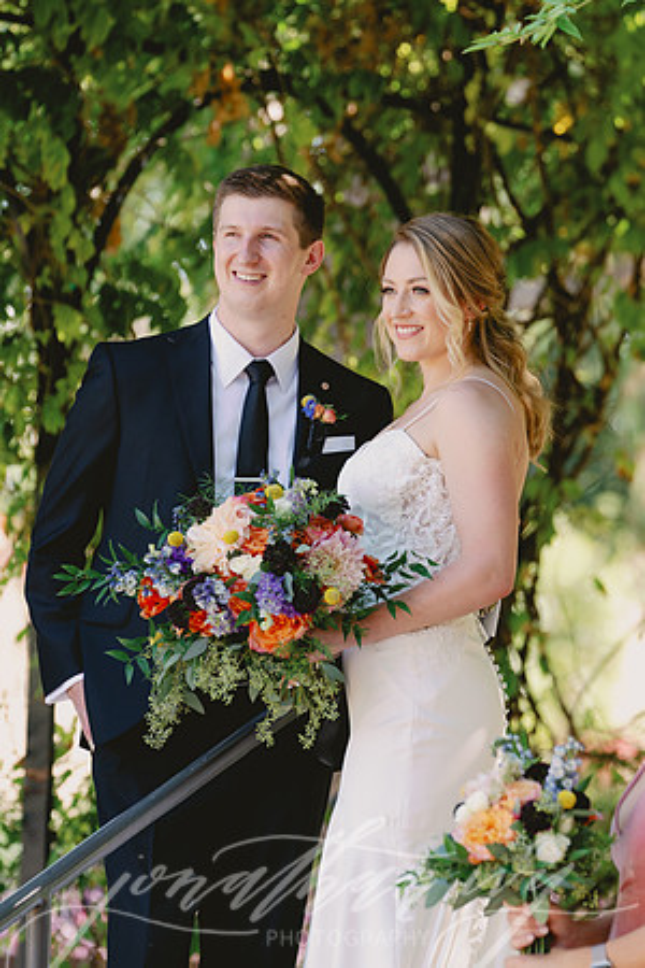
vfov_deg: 6.9
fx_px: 8062
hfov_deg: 4.6
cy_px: 484
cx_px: 322
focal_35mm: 300
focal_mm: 200
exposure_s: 1/250
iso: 400
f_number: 4
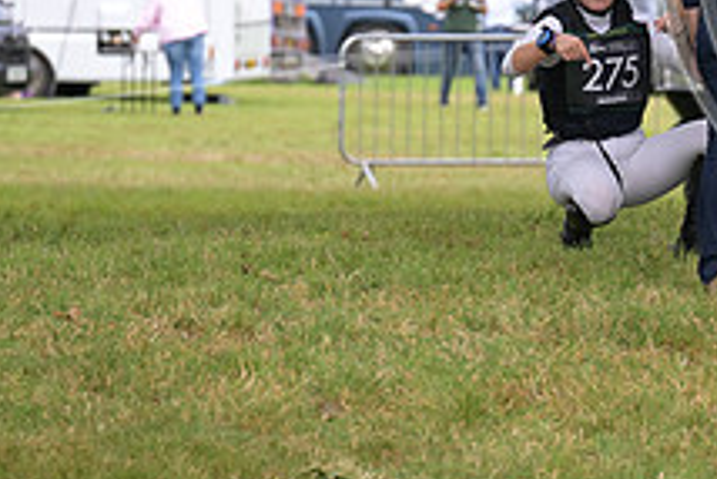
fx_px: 10782
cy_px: -112
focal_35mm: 541
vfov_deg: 2.5
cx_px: 965
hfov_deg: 3.8
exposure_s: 1/1250
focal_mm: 200
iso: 800
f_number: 5.6
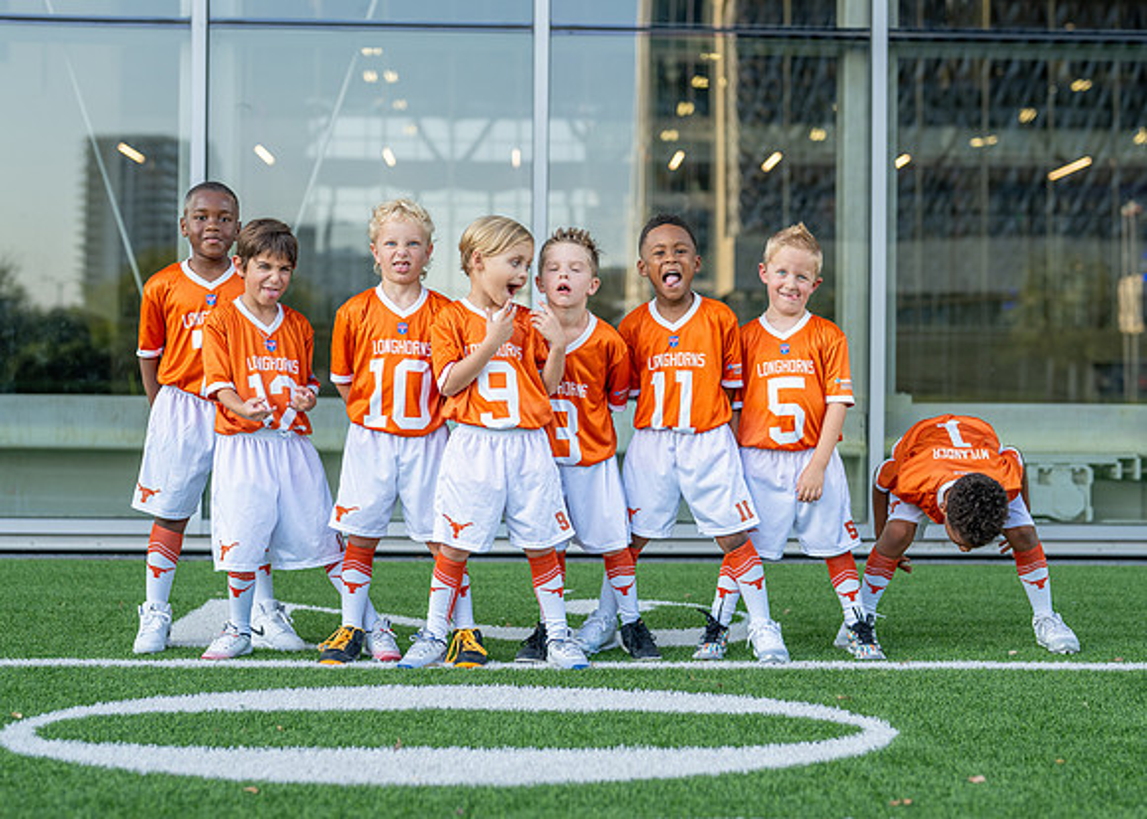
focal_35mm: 61
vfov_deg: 23.2
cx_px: 611
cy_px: 410
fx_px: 1993
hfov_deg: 32.1
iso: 100
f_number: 2
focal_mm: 50
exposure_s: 1/400
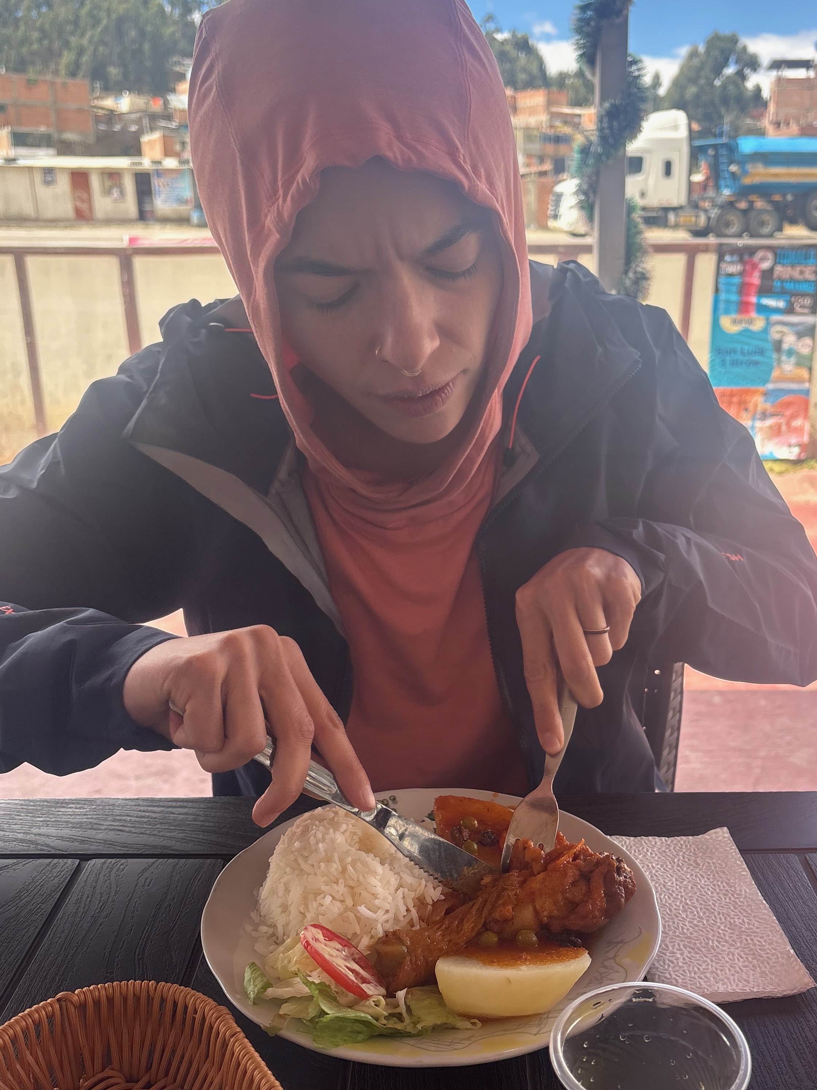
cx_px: 481
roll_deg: -0.3
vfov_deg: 52.6
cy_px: 549
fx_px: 1101
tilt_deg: -15.2
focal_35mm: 35
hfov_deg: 40.6
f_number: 1.6
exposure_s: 1/576
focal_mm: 5.96
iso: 64
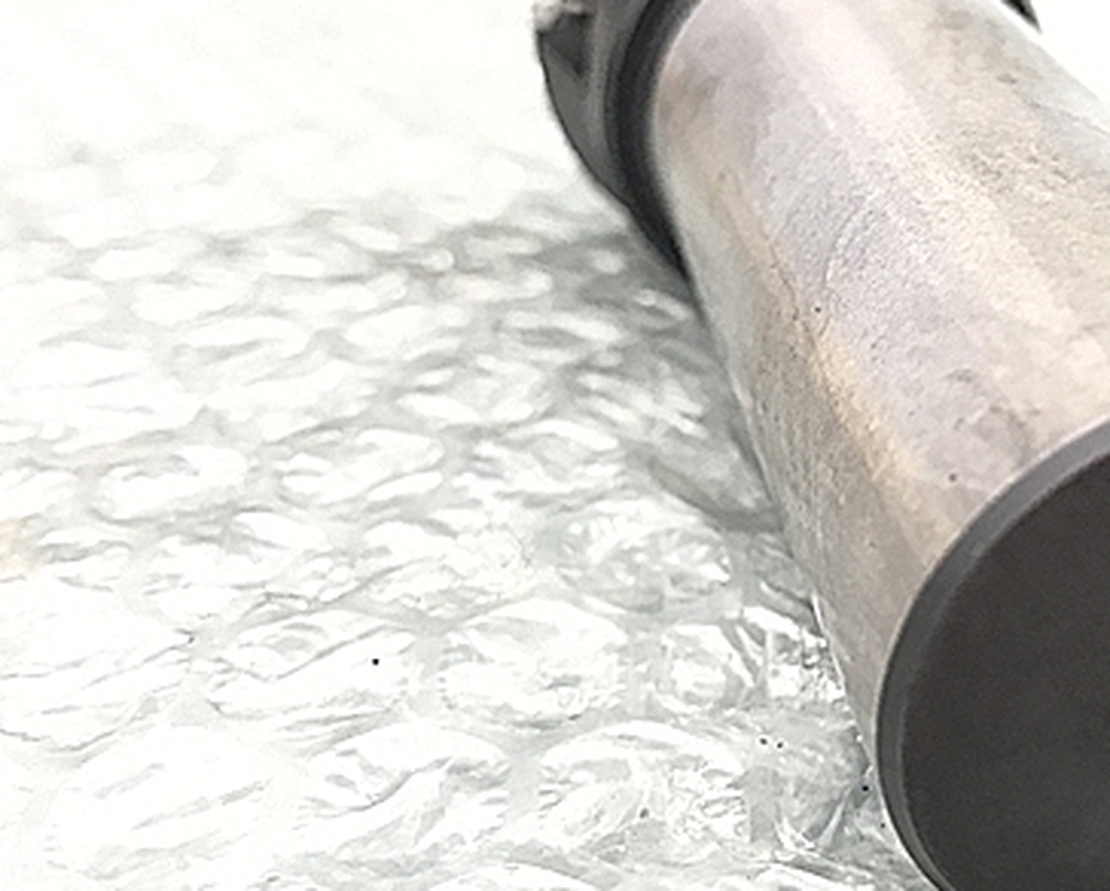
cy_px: 455
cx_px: 860
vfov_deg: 31.5
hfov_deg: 37.6
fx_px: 1579
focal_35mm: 48
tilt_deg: -27.4
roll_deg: +1.3
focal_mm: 3.99
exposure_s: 1/17
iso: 40
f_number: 1.8
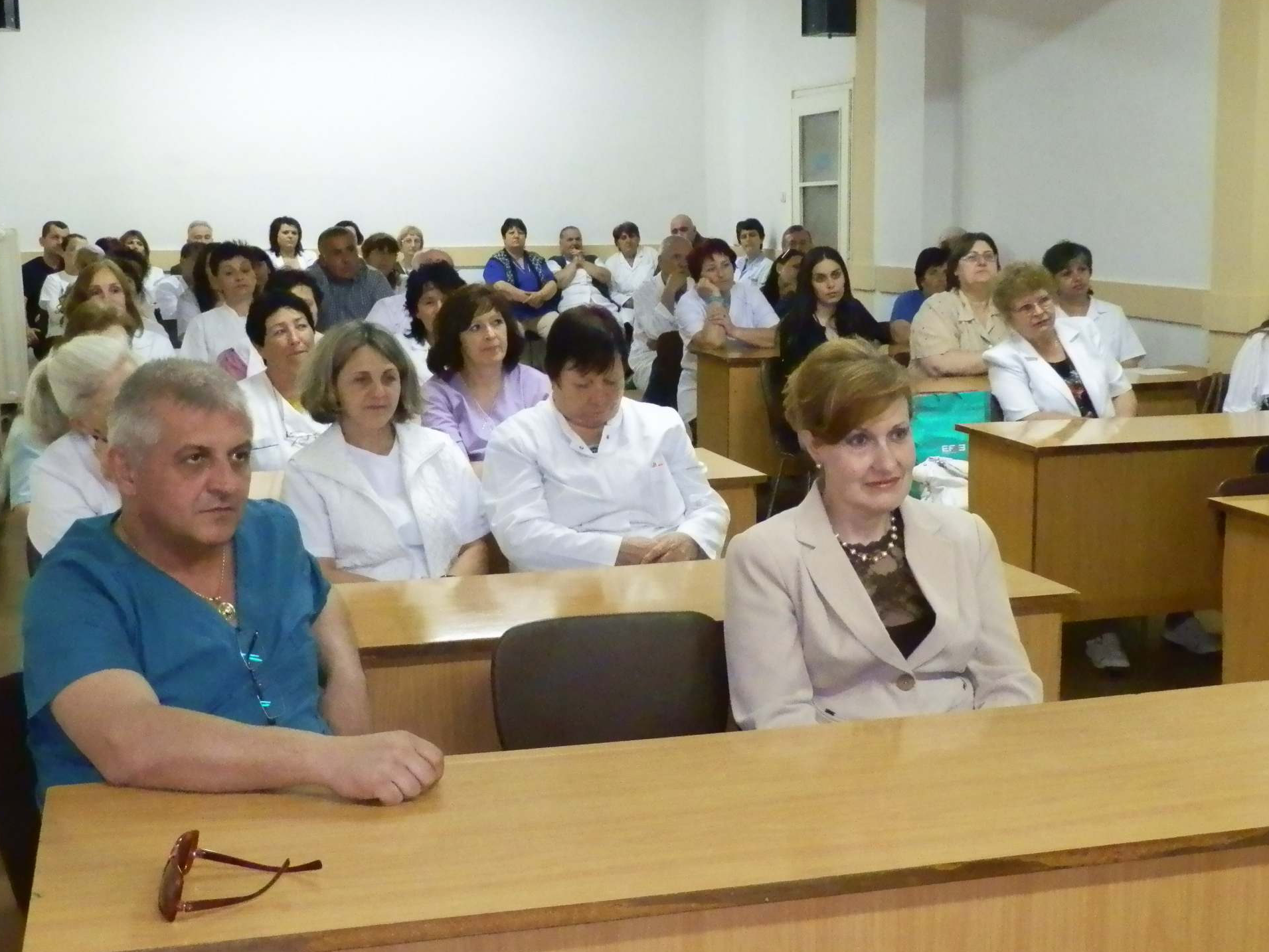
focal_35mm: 45
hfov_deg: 42.1
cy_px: 471
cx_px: 620
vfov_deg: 32.2
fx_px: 1650
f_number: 3.6
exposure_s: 1/125
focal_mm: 7.6
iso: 1600
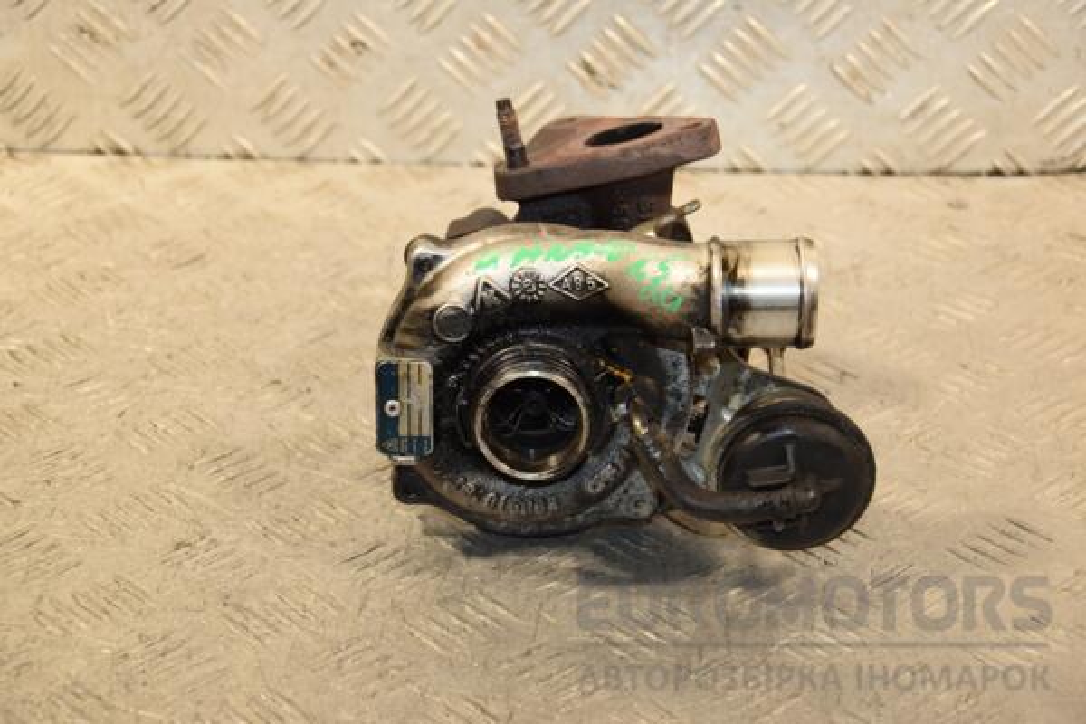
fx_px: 2353
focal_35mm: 78
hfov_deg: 26.0
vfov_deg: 17.5
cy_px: 362
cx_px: 543
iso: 800
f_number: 5
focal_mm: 52
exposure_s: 1/160
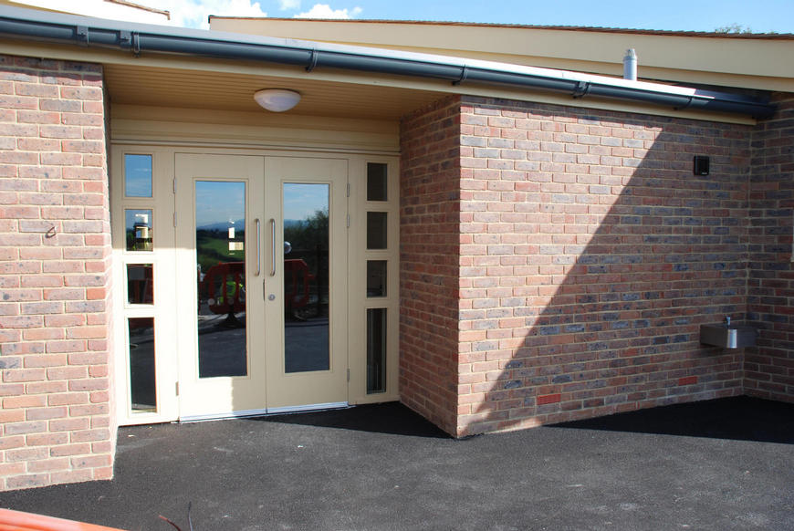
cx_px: 397
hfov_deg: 67.3
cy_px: 266
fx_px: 596
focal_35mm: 27
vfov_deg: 48.0
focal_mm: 18
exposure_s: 1/160
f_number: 6.3
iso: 100
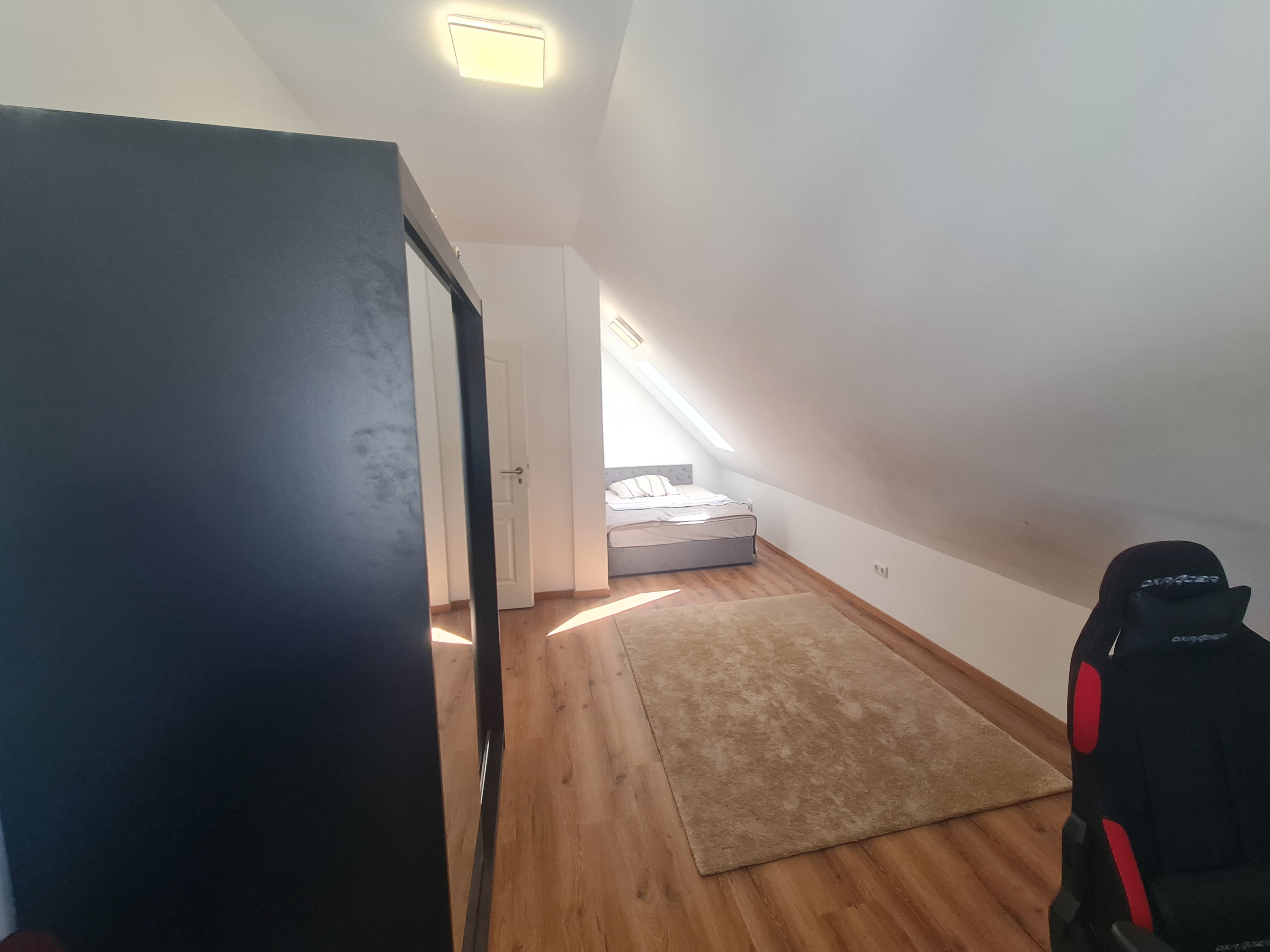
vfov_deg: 85.6
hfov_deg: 101.9
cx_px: 680
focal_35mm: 14
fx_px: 514
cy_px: 454
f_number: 2.2
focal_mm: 2.2
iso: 100
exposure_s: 1/50
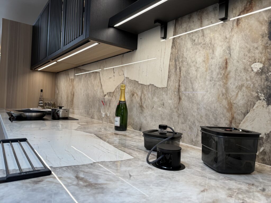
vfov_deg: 56.8
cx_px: 136
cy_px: 102
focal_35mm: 24
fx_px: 188
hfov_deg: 71.6
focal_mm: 6.76
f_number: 1.78
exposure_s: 1/120
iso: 80
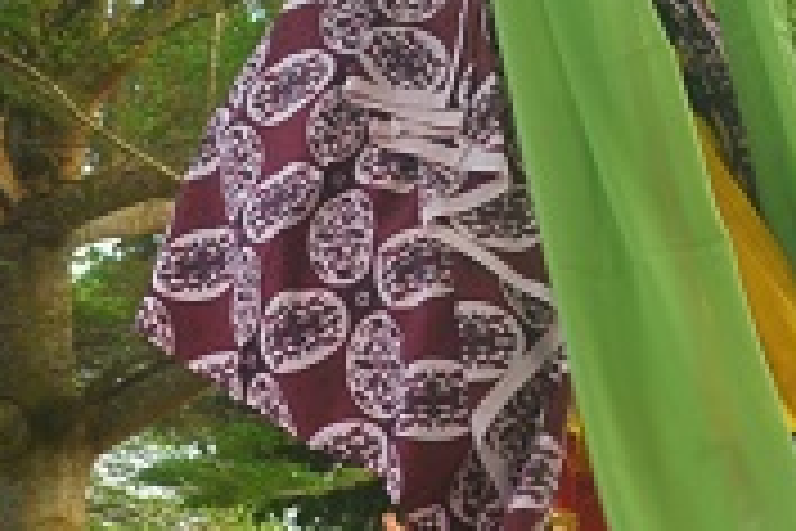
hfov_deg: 16.8
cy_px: 29
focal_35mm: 122
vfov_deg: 11.2
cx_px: 522
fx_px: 2697
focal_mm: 18
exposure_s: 1/160
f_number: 3.5
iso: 200
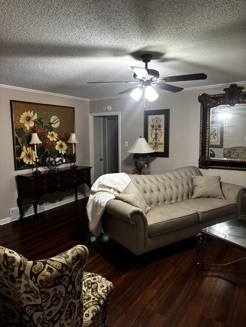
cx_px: 123
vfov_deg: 67.3
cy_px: 164
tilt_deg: -8.8
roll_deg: +0.2
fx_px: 246
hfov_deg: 53.1
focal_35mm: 26
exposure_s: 1/60
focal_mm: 5.96
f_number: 1.6
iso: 320
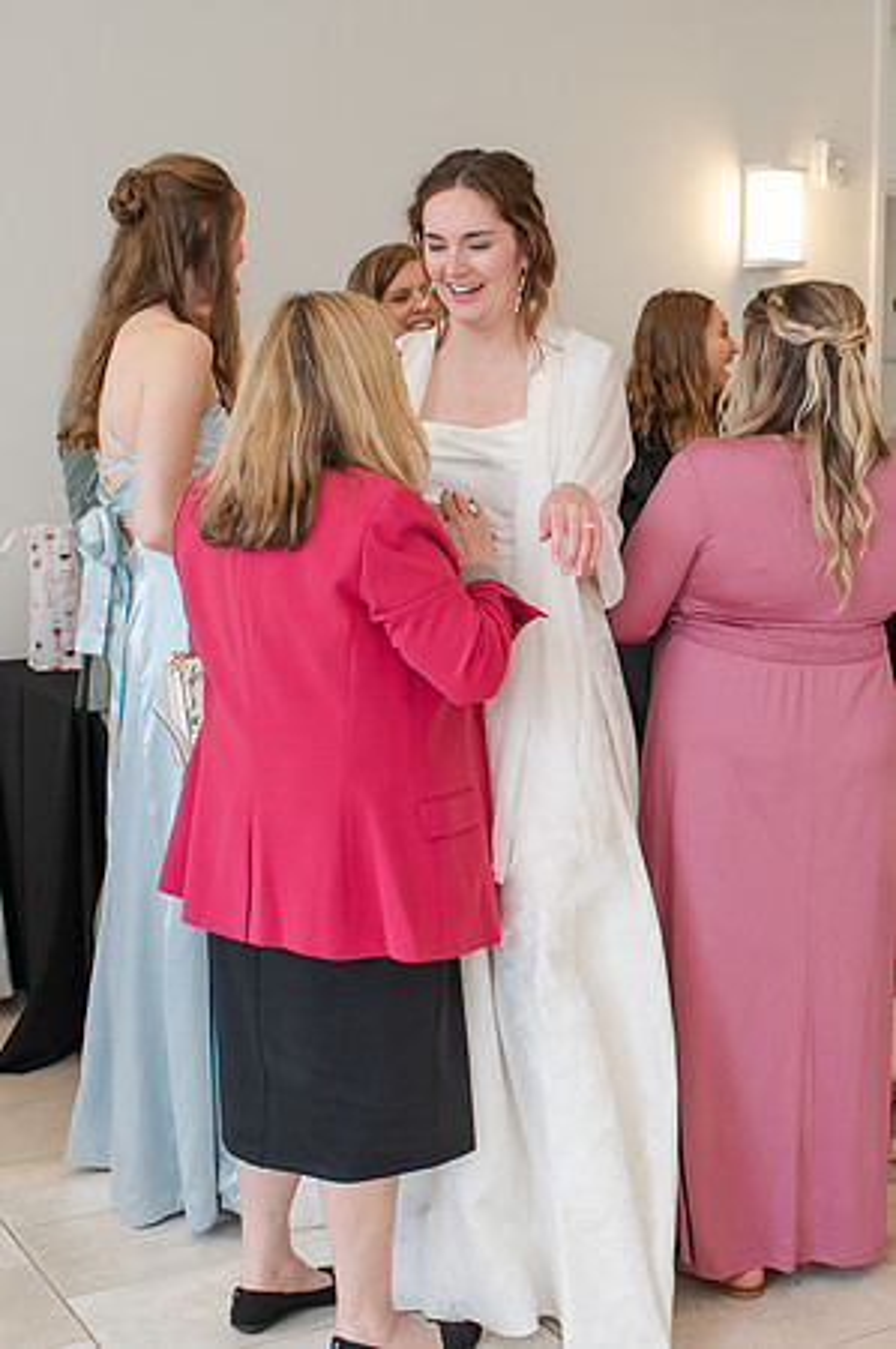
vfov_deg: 37.8
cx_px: 698
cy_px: 674
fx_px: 1967
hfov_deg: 25.3
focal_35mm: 53
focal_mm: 35
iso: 500
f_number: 3.2
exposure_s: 1/200
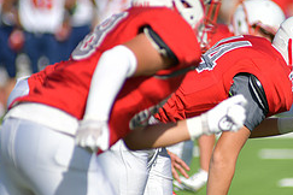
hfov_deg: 2.9
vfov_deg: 1.9
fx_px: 5827
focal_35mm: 716
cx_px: 245
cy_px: 132
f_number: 3.5
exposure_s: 1/2000
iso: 64
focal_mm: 300
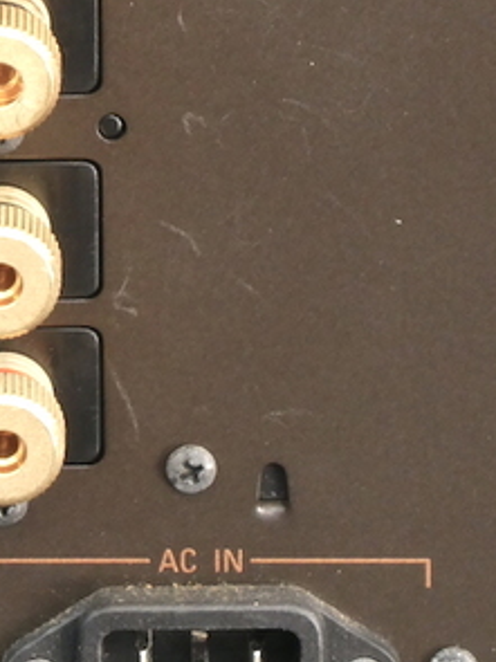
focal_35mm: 603
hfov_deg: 2.5
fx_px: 11529
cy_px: 215
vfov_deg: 3.3
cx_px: -108
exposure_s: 1/6
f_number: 5.6
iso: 200
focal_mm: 33.2
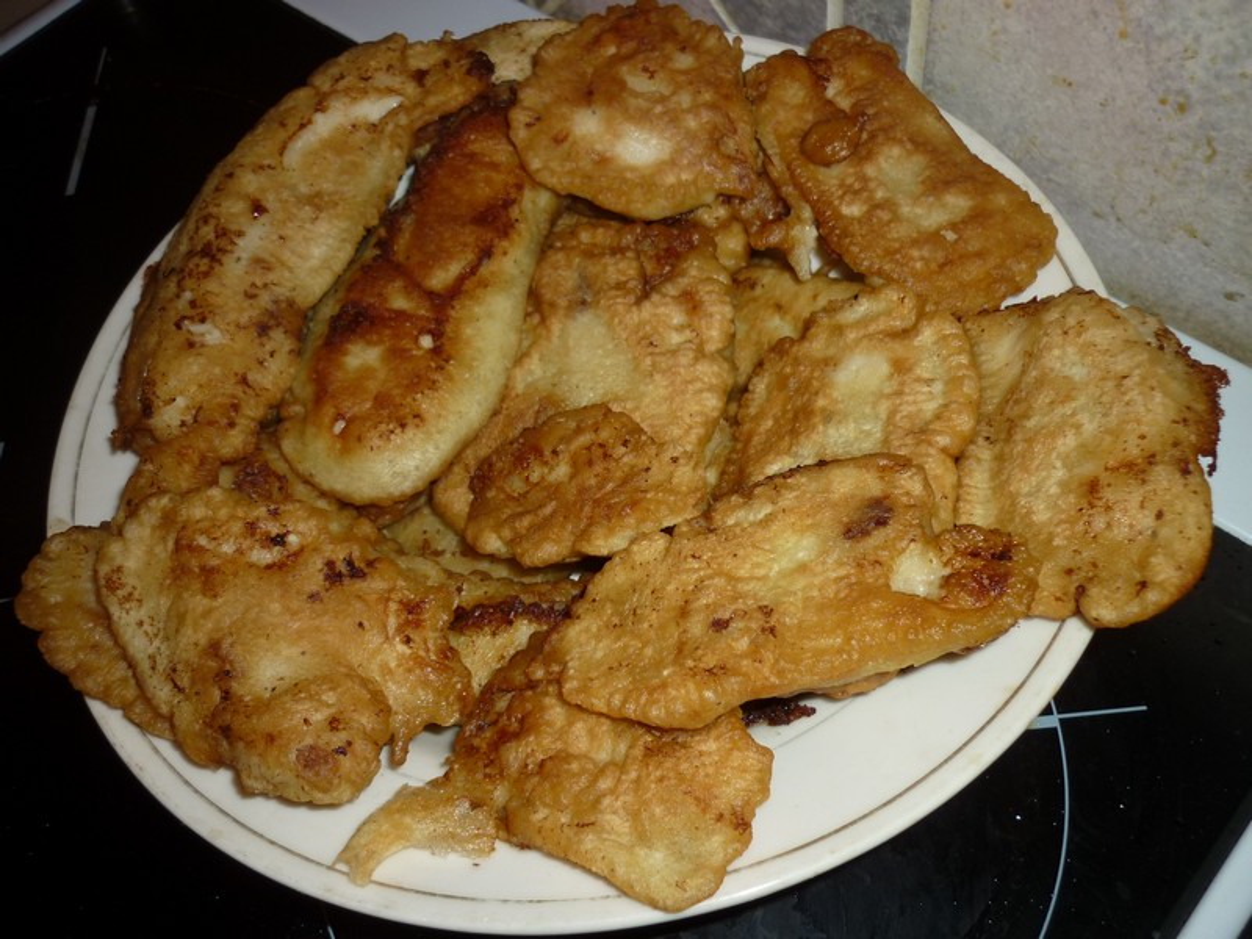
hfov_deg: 55.4
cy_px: 470
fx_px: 1194
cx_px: 626
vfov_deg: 42.9
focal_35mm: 33
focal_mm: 5.5
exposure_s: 1/30
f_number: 2.8
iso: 100
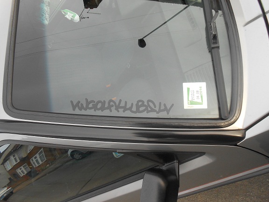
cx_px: 134
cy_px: 101
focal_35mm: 26
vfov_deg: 53.1
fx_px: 202
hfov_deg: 67.3
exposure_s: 1/250
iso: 160
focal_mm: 4.6
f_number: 3.5
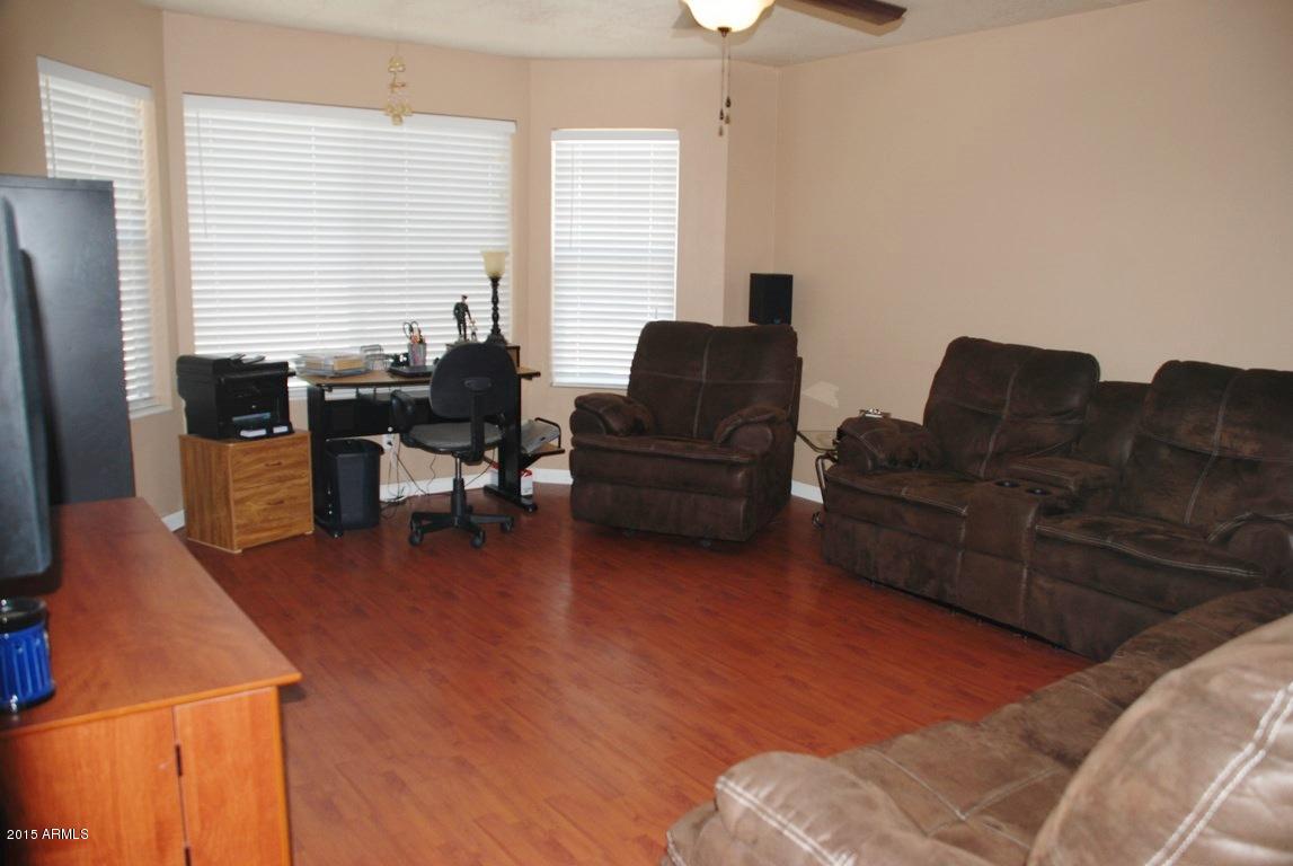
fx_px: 971
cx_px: 646
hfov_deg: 67.3
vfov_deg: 48.1
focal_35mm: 27
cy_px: 433
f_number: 3.5
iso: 200
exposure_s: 1/60
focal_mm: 18
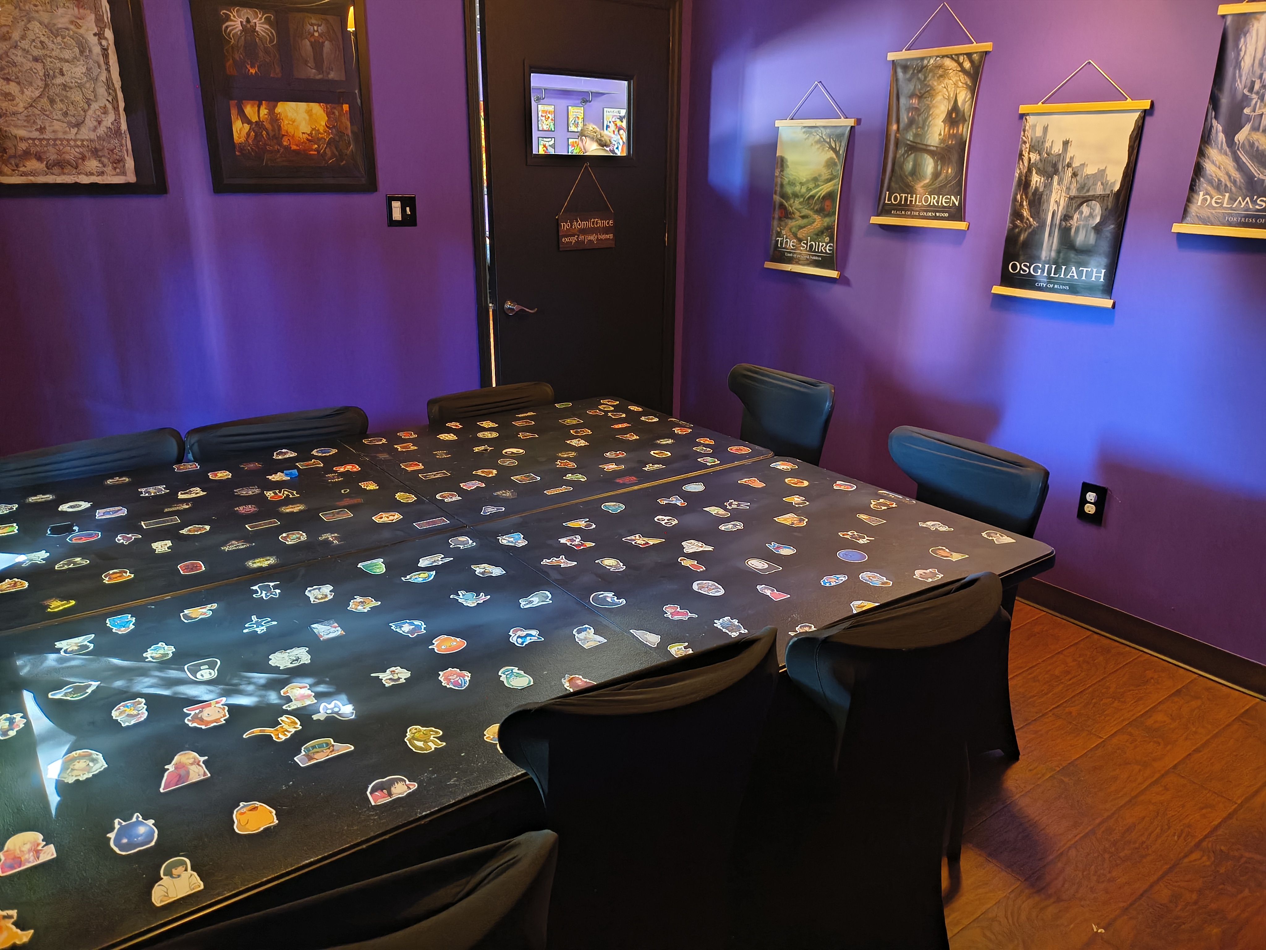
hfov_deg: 69.4
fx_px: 914
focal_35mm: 25
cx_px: 633
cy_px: 475
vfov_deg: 54.9
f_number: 1.7
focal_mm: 4.68
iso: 4286
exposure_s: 1/24
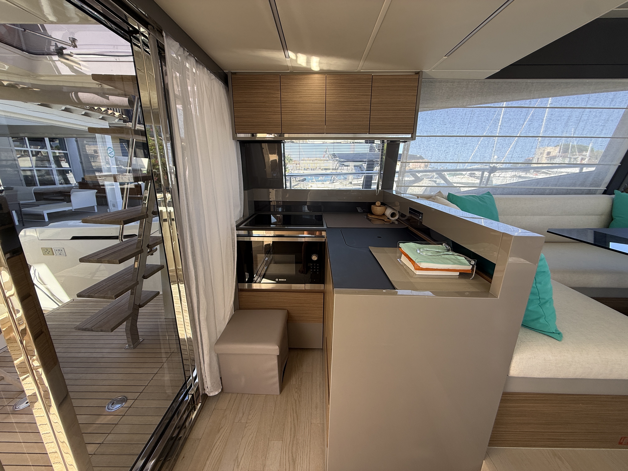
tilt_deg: -14.2
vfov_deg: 85.7
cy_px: 236
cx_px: 314
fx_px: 254
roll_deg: -0.9
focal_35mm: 14
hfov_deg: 102.1
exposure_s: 1/131
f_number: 2.2
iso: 64
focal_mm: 2.22
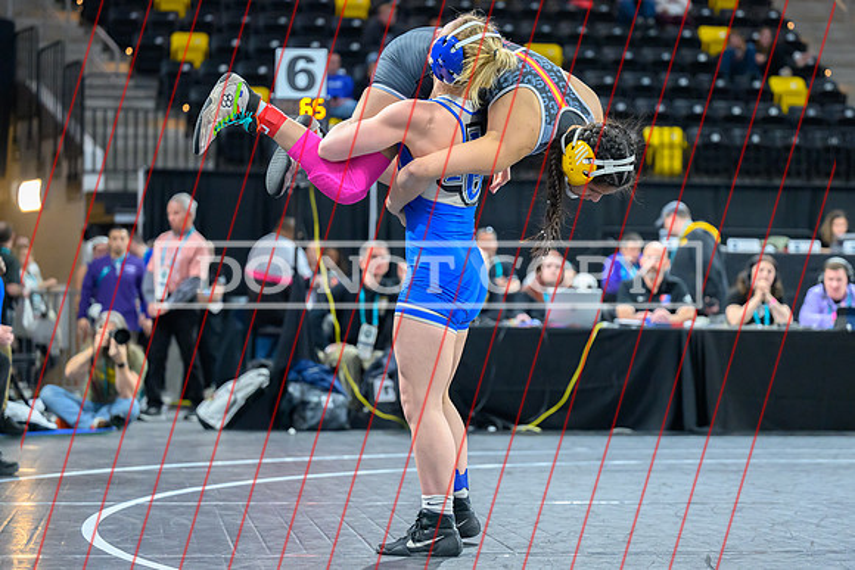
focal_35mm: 89
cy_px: 249
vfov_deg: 15.4
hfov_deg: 22.8
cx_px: 482
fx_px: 2115
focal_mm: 79
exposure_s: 1/640
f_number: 2.8
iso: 5600
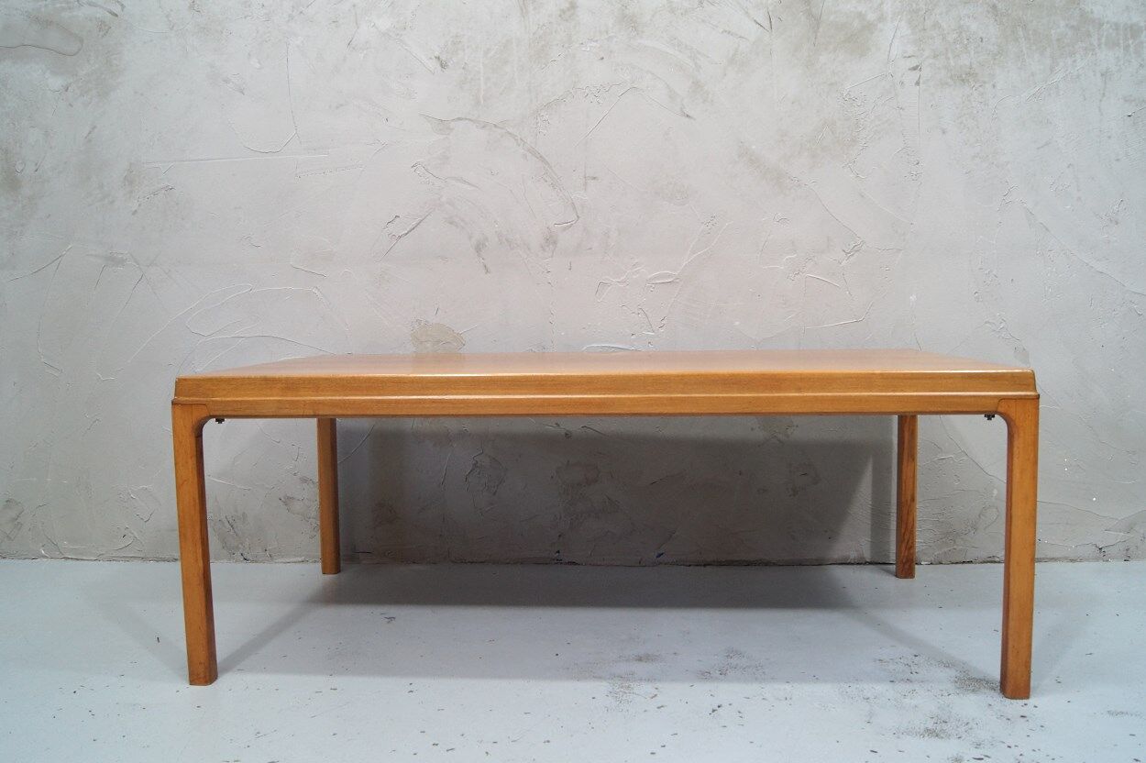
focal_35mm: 30
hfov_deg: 62.0
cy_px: 382
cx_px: 573
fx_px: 954
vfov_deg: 43.6
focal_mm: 20
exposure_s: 1/8
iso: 400
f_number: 8
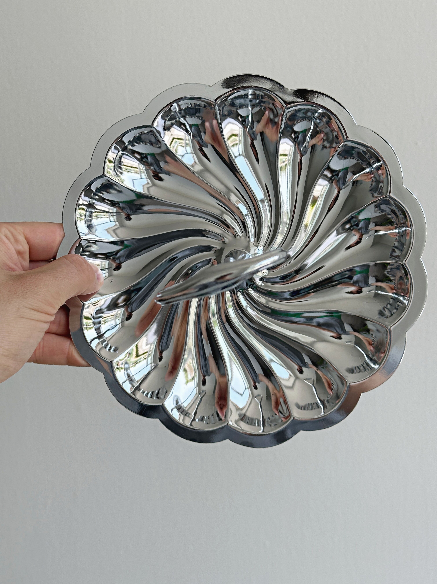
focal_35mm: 48
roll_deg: +1.9
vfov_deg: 39.7
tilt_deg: -11.3
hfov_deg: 30.2
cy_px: 292
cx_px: 218
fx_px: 809
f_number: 1.78
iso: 64
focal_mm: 6.86
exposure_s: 1/489
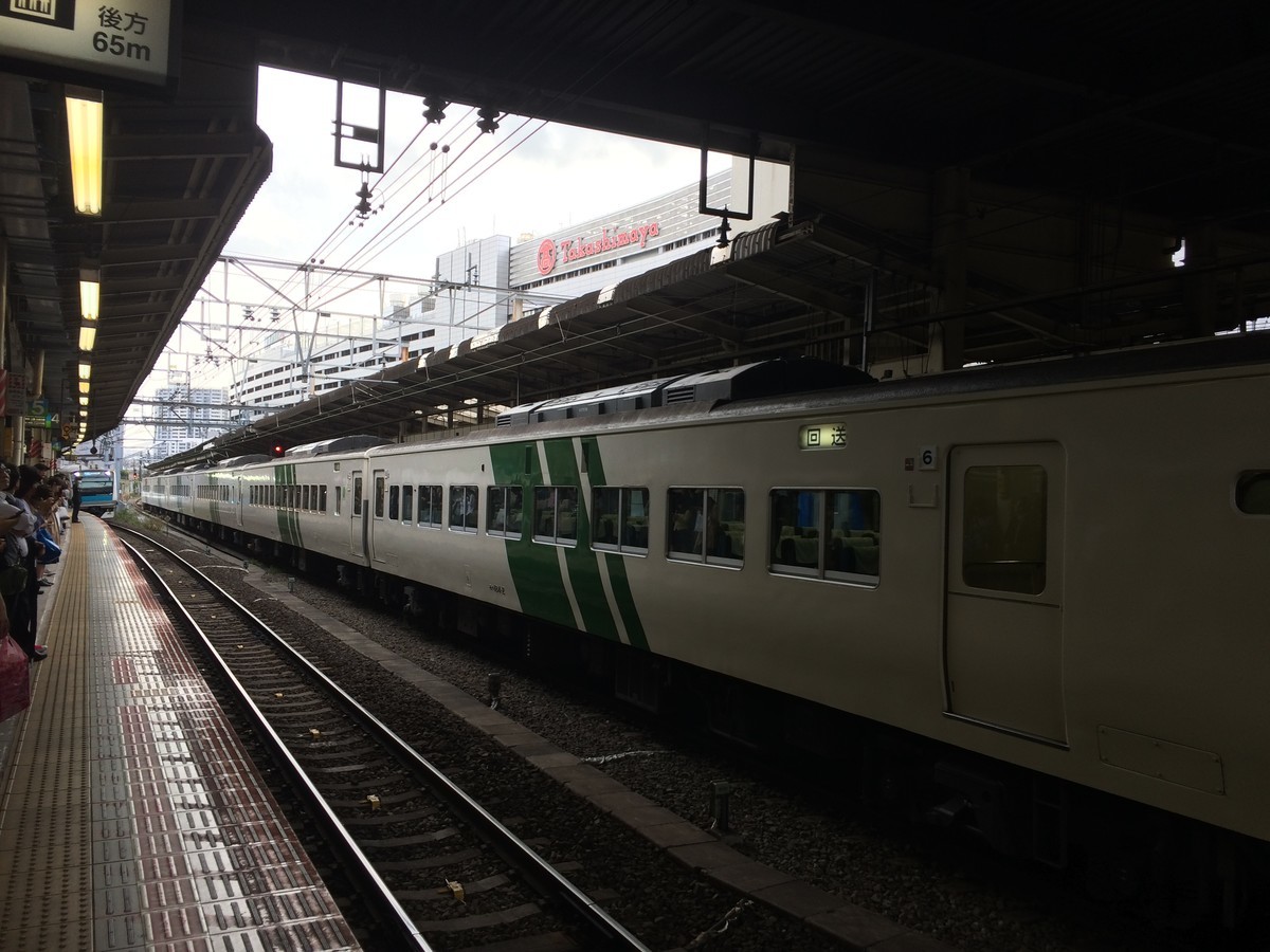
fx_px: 1064
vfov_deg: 48.2
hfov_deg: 61.7
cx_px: 635
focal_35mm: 29
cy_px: 476
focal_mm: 4.15
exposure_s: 1/219
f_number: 2.2
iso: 32
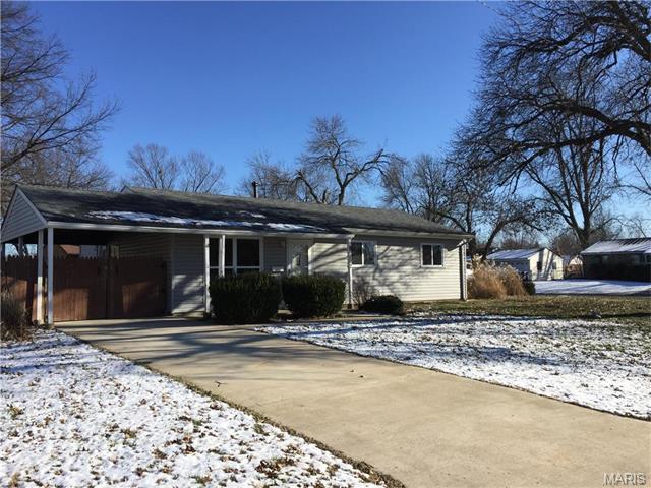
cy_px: 244
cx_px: 326
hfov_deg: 61.7
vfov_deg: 48.2
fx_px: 545
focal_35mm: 29
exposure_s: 1/1980
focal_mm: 4.15
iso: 32
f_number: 2.2
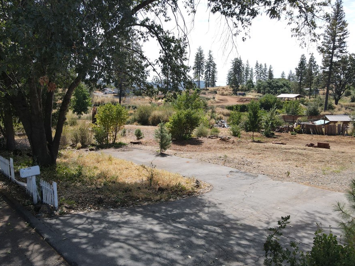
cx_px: 178
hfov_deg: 63.5
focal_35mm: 28
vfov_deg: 49.7
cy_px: 135
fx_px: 287
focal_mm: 4.5
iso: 110
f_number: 2.8
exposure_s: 1/500
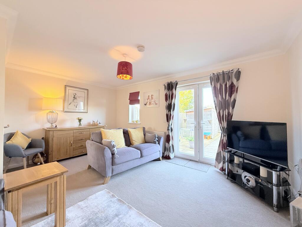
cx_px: 151
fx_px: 122
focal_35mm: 14
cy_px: 114
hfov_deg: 102.1
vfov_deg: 85.7
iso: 160
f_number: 2.2
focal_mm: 2.22
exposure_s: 1/100
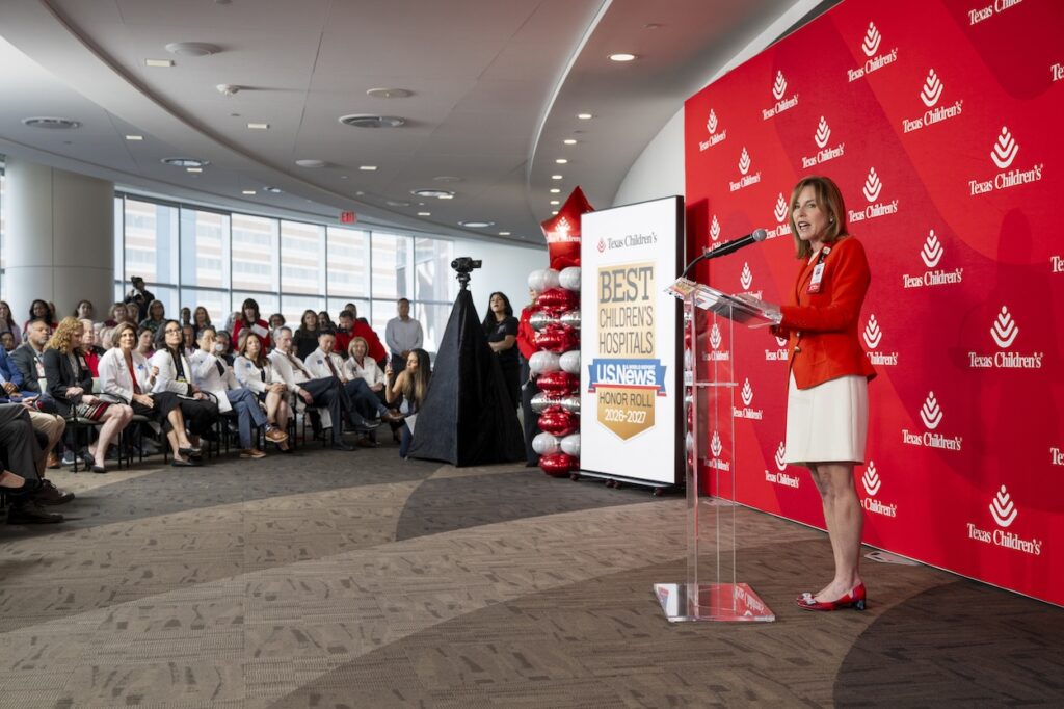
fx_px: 1270
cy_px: 354
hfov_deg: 45.4
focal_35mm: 43
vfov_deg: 31.2
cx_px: 532
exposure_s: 1/200
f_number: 4.5
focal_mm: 43
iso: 640
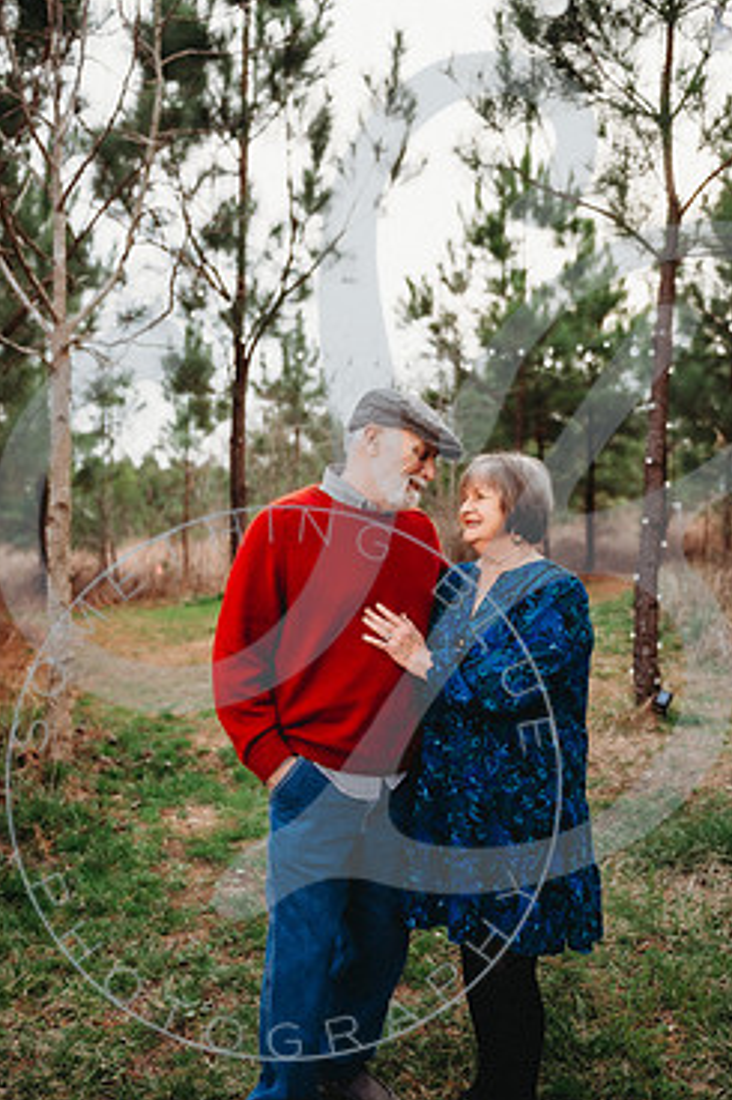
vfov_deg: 57.2
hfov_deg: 39.8
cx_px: 418
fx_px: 1007
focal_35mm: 33
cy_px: 556
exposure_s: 1/250
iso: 400
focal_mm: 27
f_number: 2.8
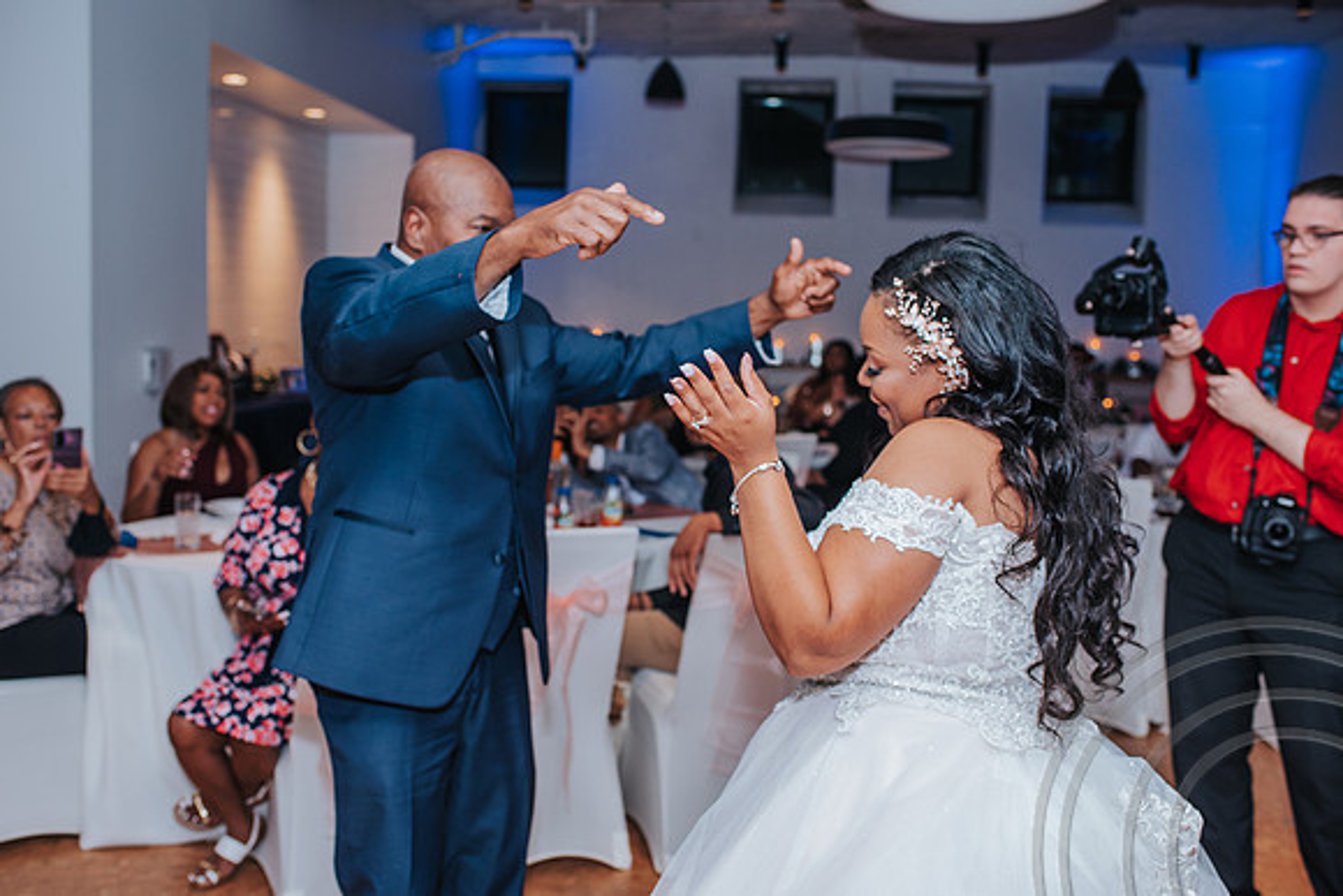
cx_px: 672
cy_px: 448
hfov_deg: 54.4
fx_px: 1306
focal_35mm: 35
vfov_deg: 37.9
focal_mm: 35
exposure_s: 1/200
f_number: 3.5
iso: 400
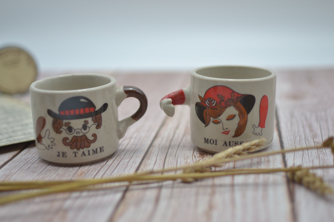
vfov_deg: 25.8
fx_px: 487
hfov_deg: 37.9
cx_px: 167
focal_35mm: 52
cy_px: 111
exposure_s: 1/500
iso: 100
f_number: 1.8
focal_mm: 35
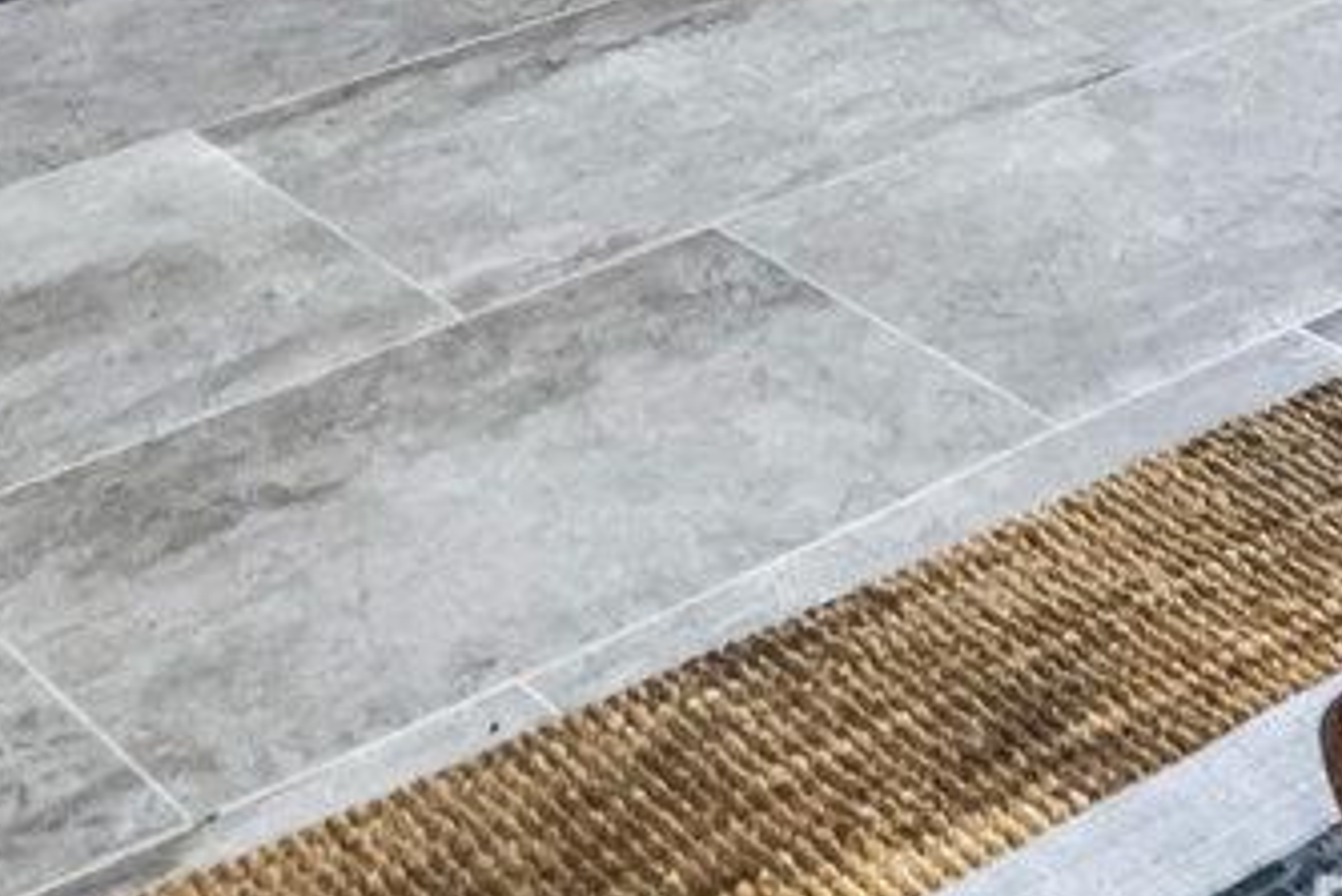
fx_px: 3655
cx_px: 257
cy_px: -1663
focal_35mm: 98
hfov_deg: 20.6
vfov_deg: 10.5
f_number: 8
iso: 1250
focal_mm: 16
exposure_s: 1/15
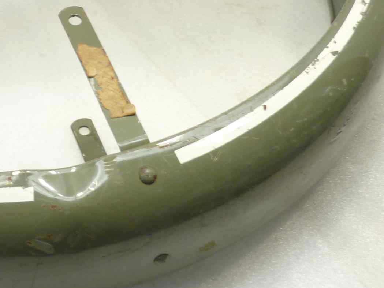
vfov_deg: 23.3
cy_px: 17
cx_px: 41
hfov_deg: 30.3
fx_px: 677
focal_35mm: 61
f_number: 3.3
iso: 80
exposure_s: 1/15
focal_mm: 4.1
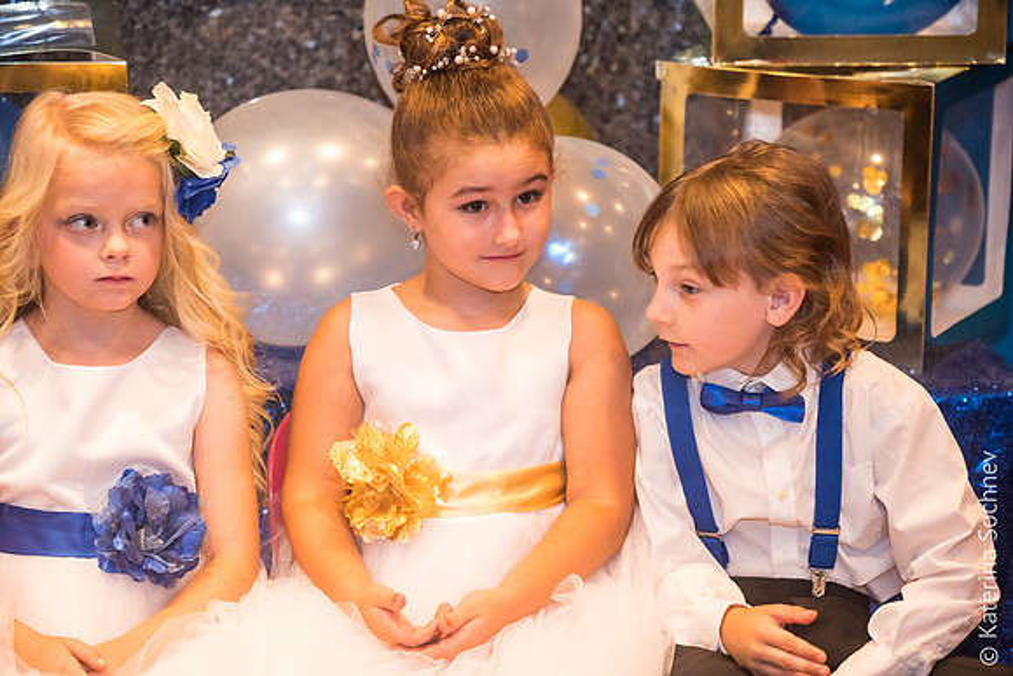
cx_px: 506
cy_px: 338
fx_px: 4222
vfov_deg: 9.2
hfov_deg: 13.7
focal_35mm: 150
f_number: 3.2
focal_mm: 150
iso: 3200
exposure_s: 1/200
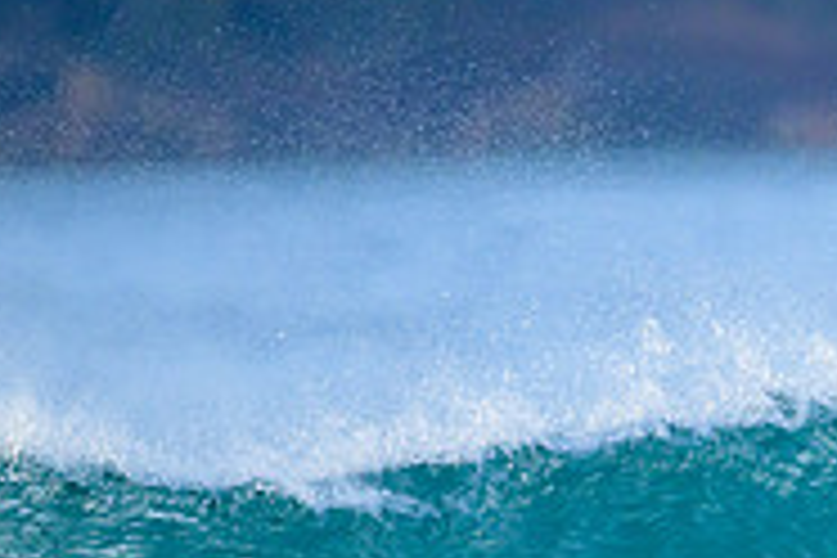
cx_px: 1125
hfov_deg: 0.6
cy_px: 839
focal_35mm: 3496
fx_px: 81276
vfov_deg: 0.4
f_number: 9
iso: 1250
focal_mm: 1120
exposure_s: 1/1250
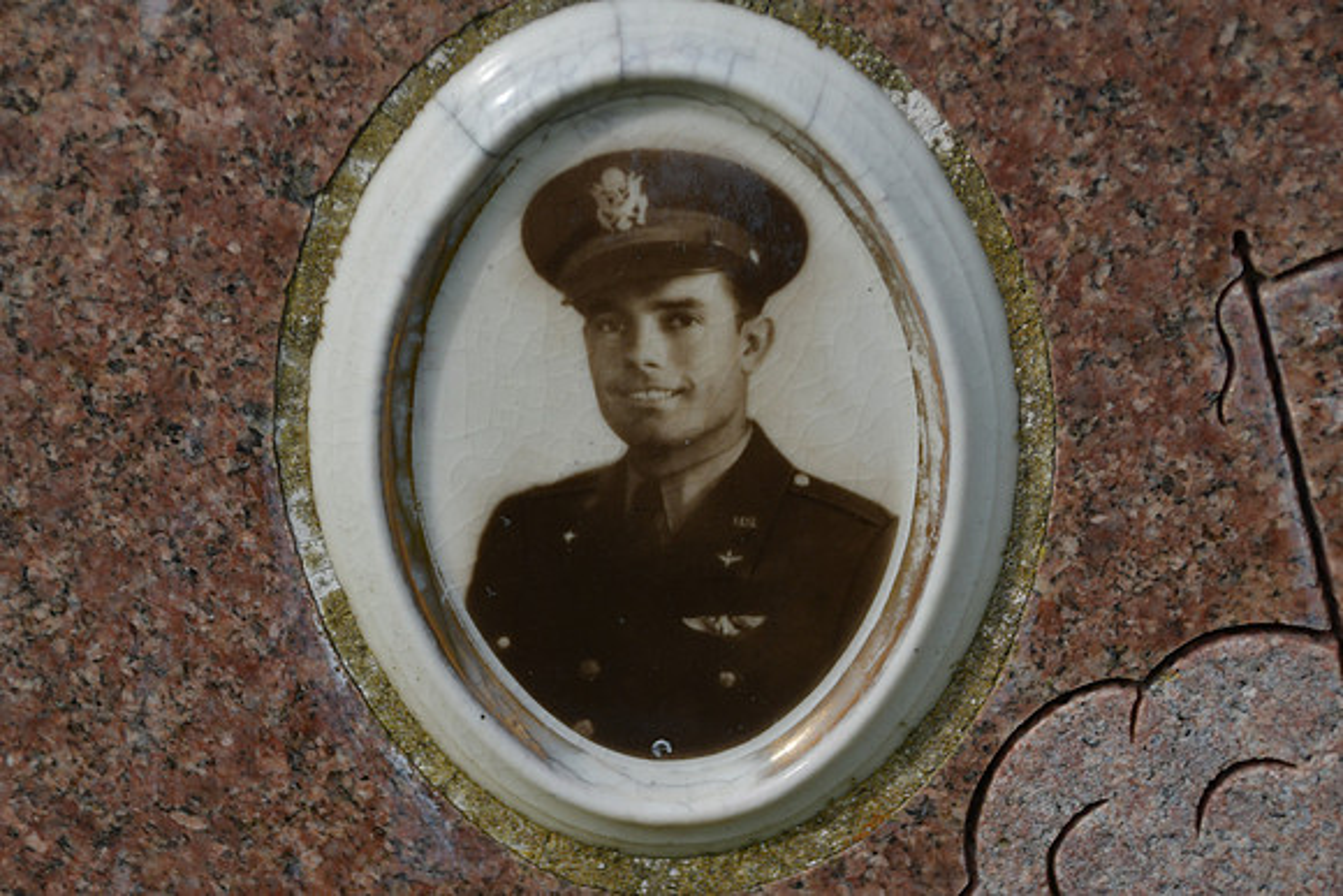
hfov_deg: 6.6
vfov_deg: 4.4
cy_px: 448
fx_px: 11567
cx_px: 672
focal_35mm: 310
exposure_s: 1/500
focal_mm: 155
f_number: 6
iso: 200
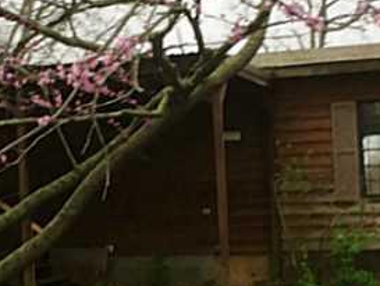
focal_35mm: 85
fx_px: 934
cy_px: 142
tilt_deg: +2.9
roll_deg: +2.3
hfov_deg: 23.0
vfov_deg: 17.4
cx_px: 196
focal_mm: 4.15
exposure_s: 1/60
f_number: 2.2
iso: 50
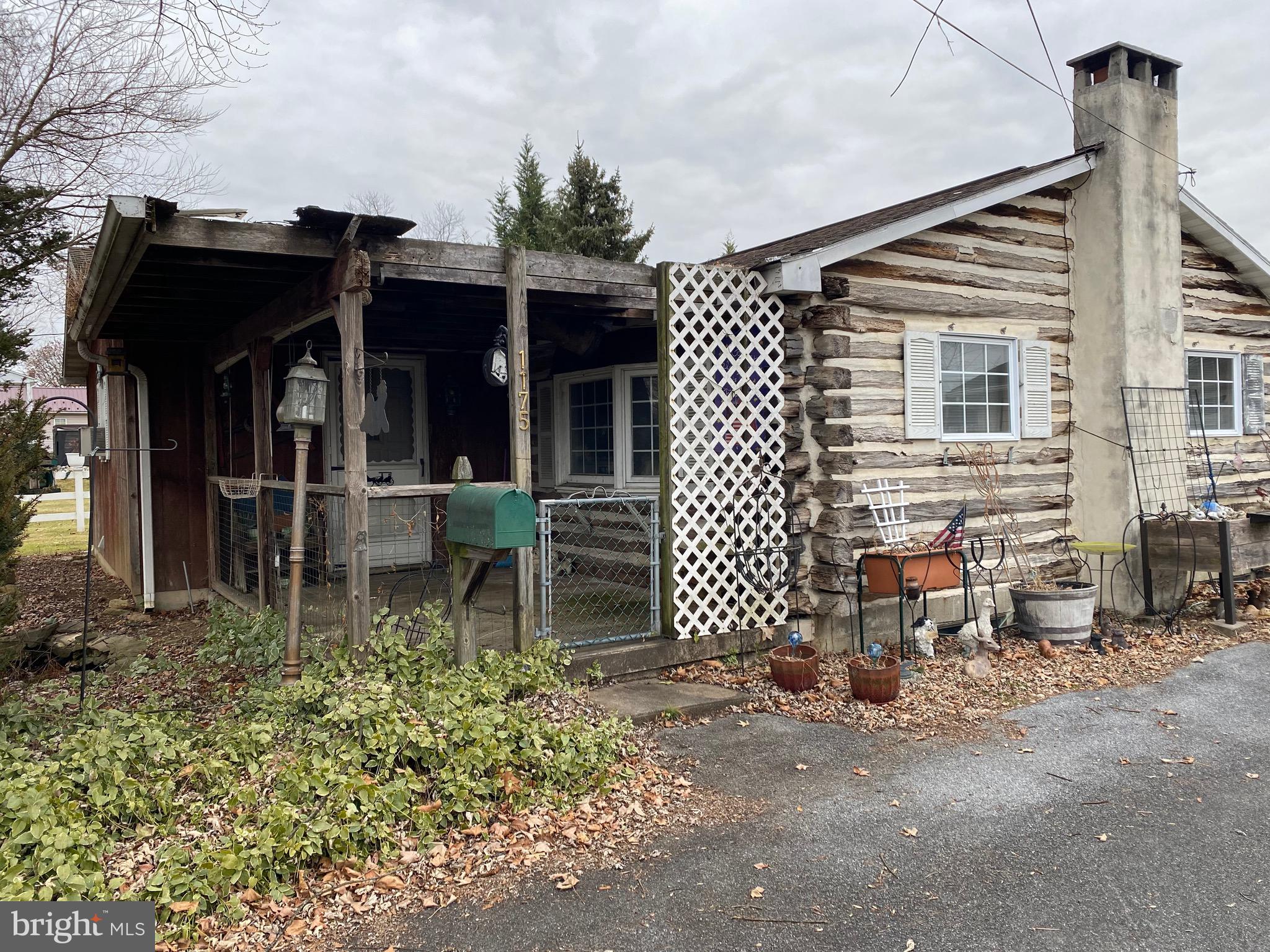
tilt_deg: -2.3
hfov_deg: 67.3
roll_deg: +0.8
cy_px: 476
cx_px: 635
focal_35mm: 26
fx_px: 954
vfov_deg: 53.1
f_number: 1.8
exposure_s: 1/121
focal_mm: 4.25
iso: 50
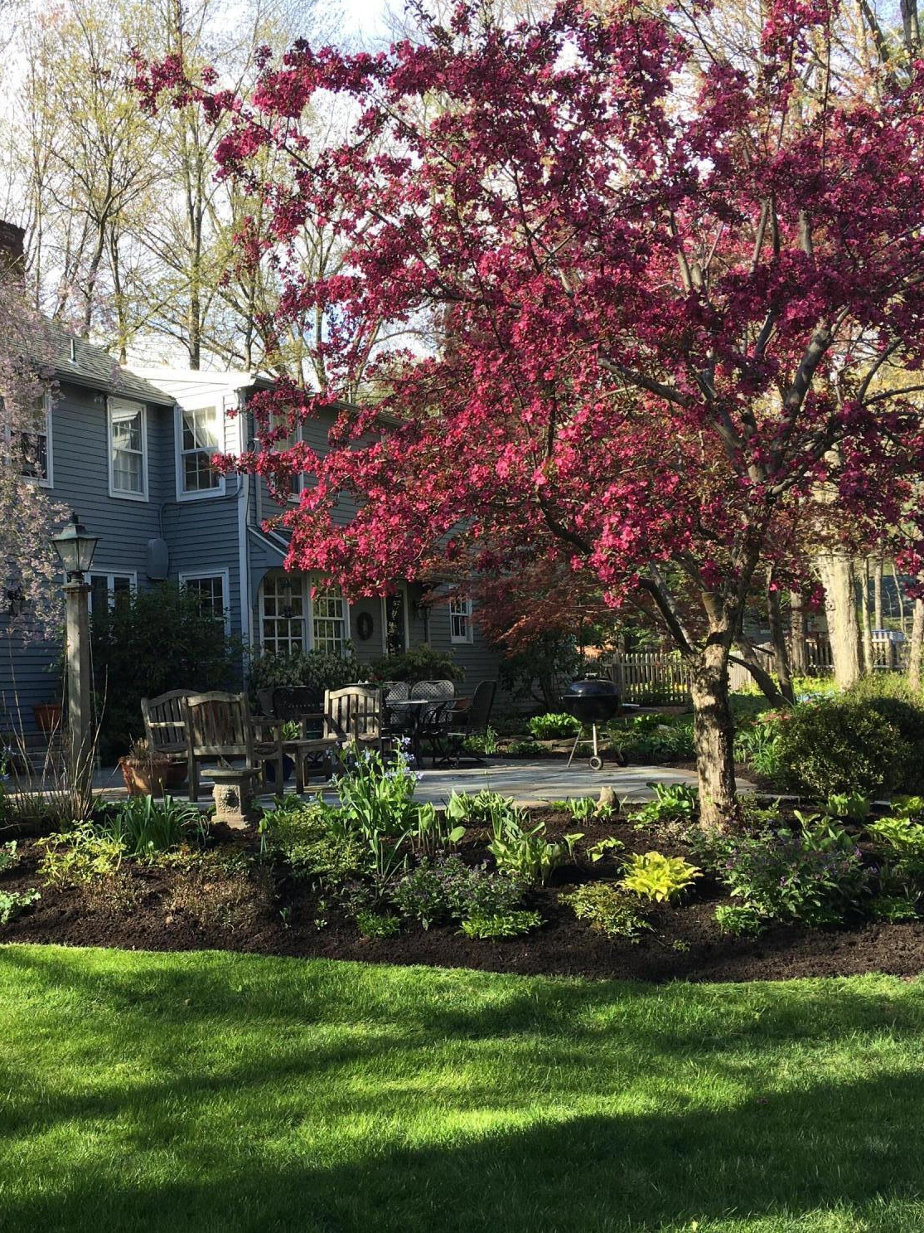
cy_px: 612
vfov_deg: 47.9
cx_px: 240
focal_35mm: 39
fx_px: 1388
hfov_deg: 36.0
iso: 25
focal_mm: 4.15
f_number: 2.2
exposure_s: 1/353
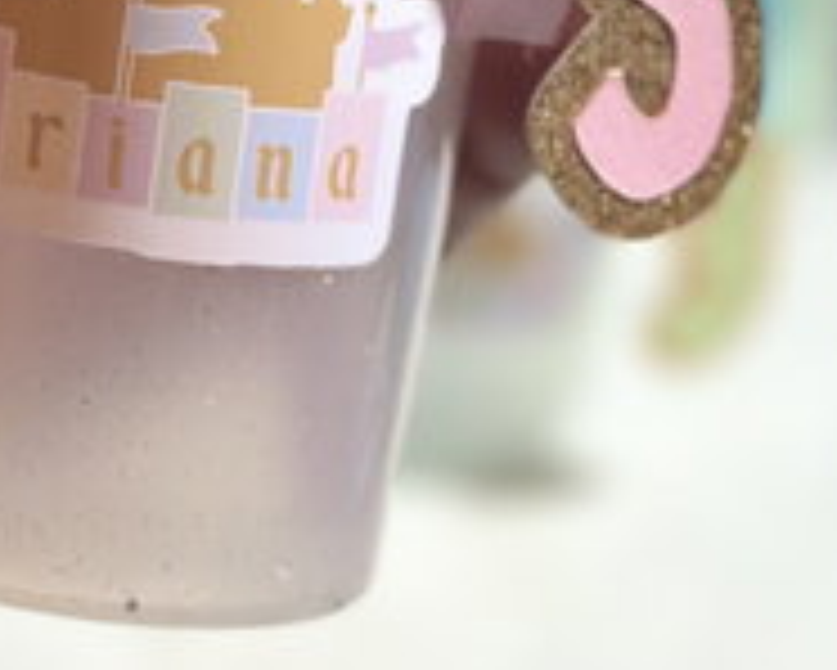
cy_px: -375
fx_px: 3321
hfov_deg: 14.3
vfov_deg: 11.0
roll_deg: -8.7
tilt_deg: -27.7
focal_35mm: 134
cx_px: 148
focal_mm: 6.86
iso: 125
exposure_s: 1/75
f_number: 1.78
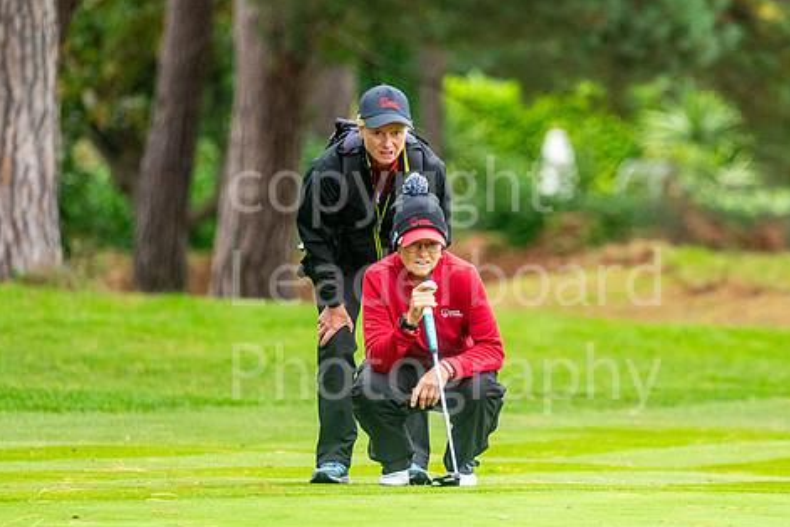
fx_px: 12156
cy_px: 294
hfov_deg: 3.7
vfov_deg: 2.5
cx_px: 450
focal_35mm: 554
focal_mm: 300
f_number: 4
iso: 1000
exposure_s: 1/320
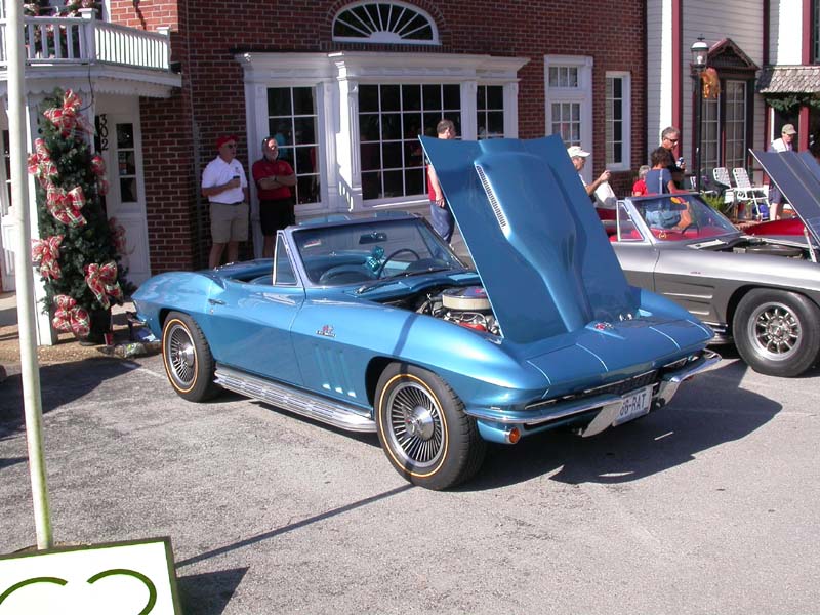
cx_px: 410
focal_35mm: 38
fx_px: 900
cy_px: 308
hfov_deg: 49.0
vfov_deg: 37.7
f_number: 6.7
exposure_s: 1/294
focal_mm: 7.85
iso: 100
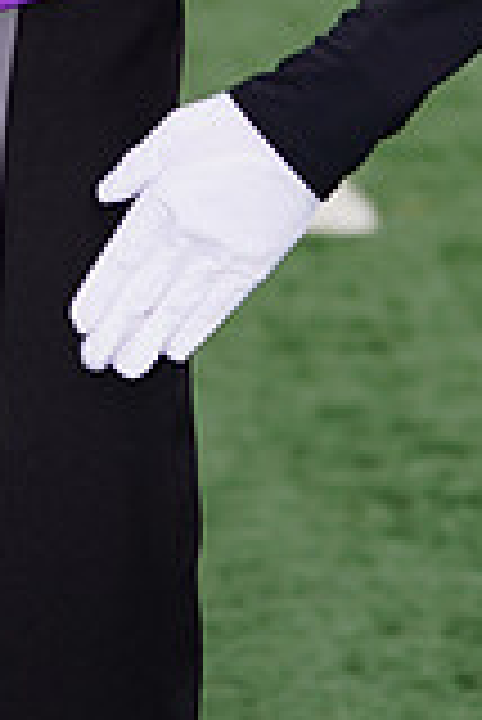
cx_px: -74
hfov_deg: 2.4
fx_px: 11462
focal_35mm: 572
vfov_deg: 3.6
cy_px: -549
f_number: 6.3
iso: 200
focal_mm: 158
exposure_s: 1/200
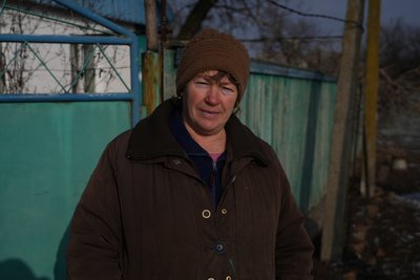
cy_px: 140
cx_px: 210
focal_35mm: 44
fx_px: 513
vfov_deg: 30.5
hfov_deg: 44.5
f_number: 4
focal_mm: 44
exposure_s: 1/4000
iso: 100
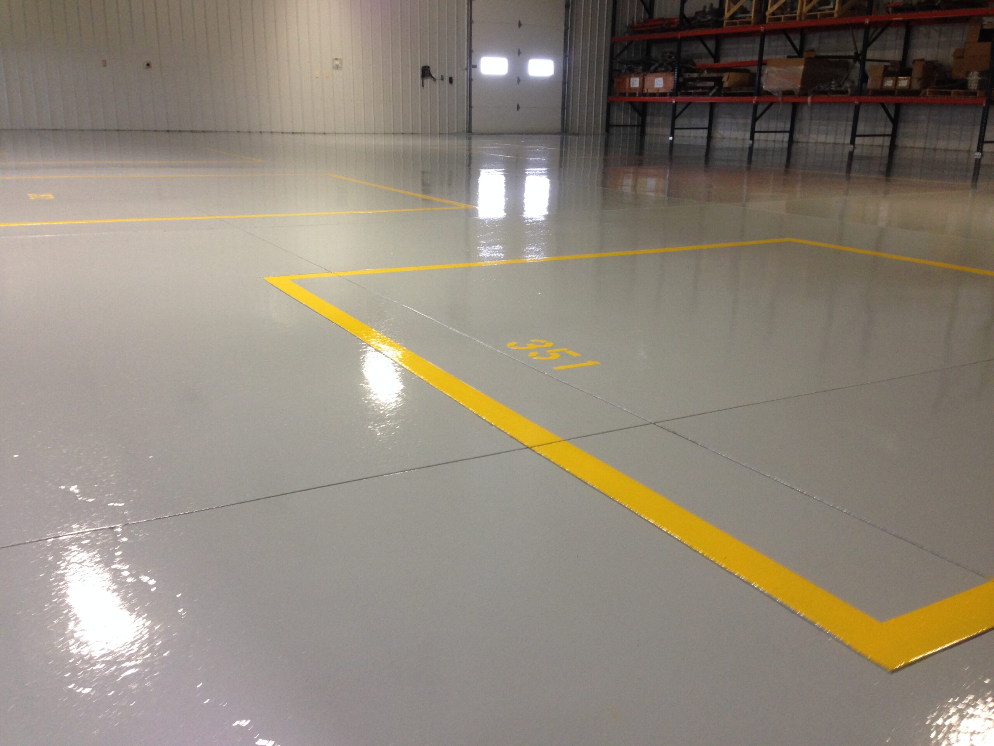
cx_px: 497
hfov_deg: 55.4
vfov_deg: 42.9
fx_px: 948
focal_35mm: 33
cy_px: 373
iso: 125
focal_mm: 4.12
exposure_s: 1/20
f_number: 2.4
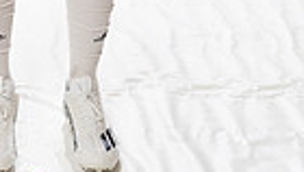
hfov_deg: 15.1
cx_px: 30
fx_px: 1137
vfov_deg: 7.9
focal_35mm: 141
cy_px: -270
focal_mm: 42
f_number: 4
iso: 400
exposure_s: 1/250
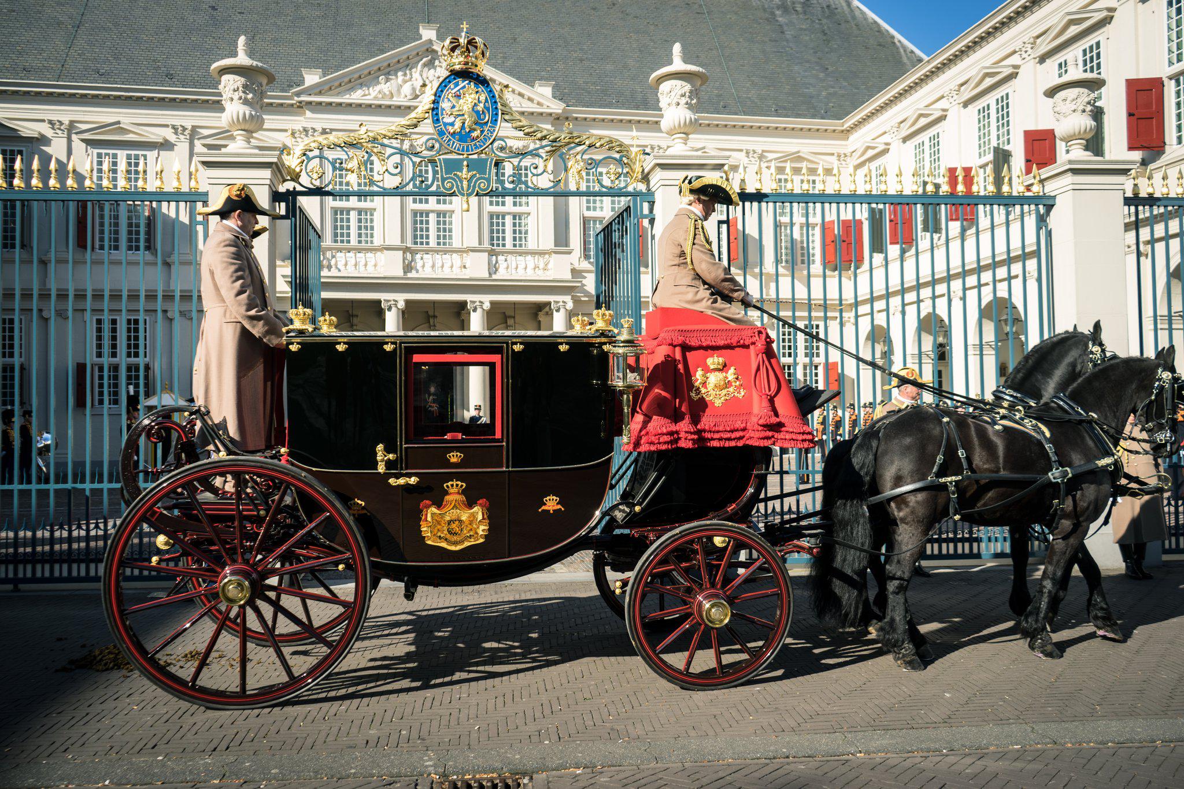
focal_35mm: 28
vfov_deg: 46.4
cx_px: 592
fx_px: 921
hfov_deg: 65.5
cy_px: 394
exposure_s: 1/400
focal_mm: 28
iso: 100
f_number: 4.5
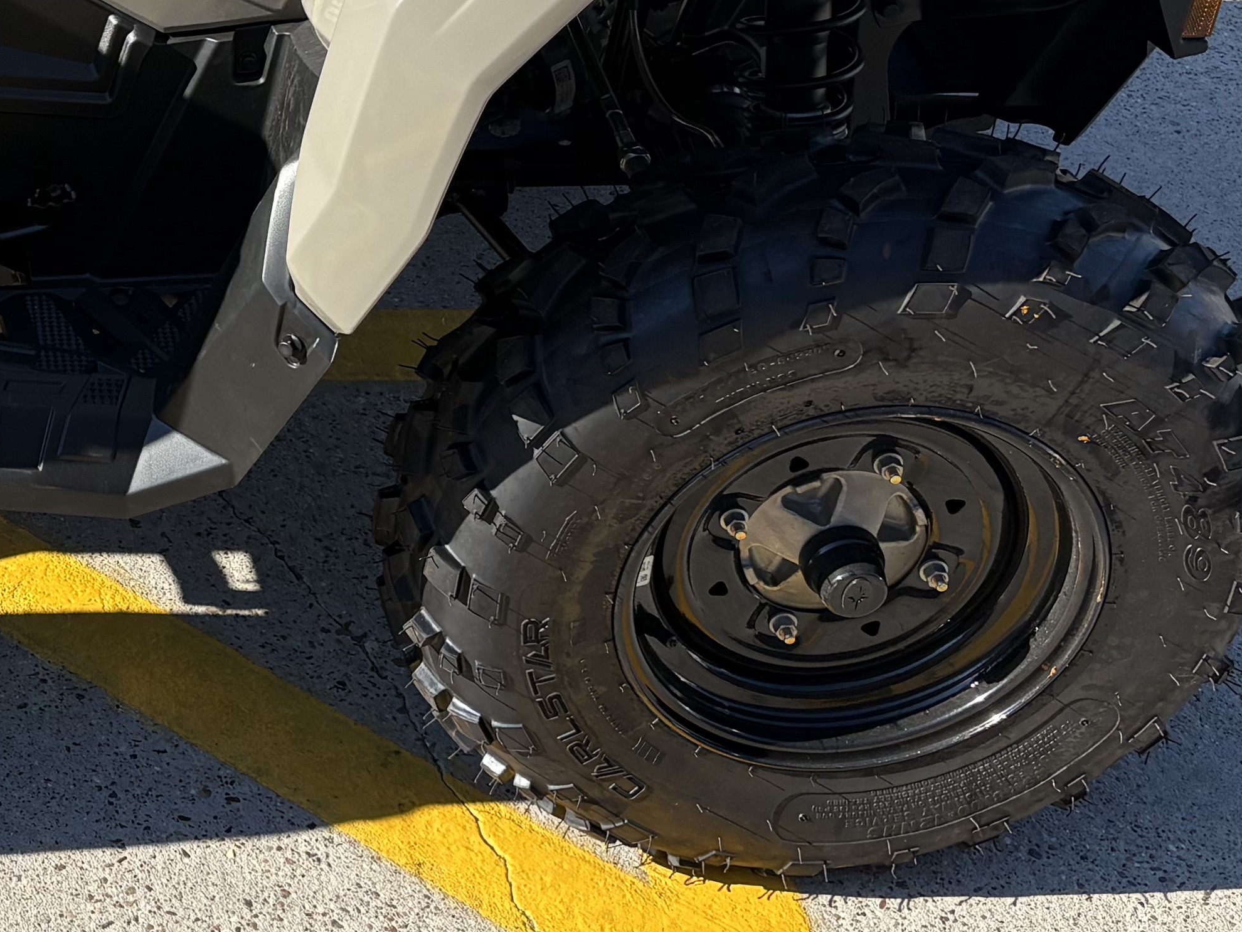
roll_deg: +1.0
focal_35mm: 75
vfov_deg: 19.1
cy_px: -11
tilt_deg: -32.2
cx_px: -183
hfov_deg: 24.0
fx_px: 2691
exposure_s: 1/1799
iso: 50
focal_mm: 5.96
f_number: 1.6
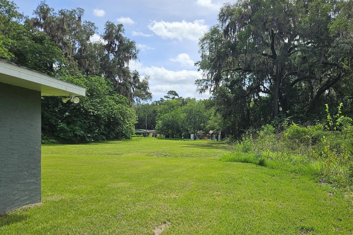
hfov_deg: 61.8
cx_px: 195
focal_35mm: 30
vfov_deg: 43.3
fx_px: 294
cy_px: 148
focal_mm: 5.4
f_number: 1.8
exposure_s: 1/1925
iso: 25
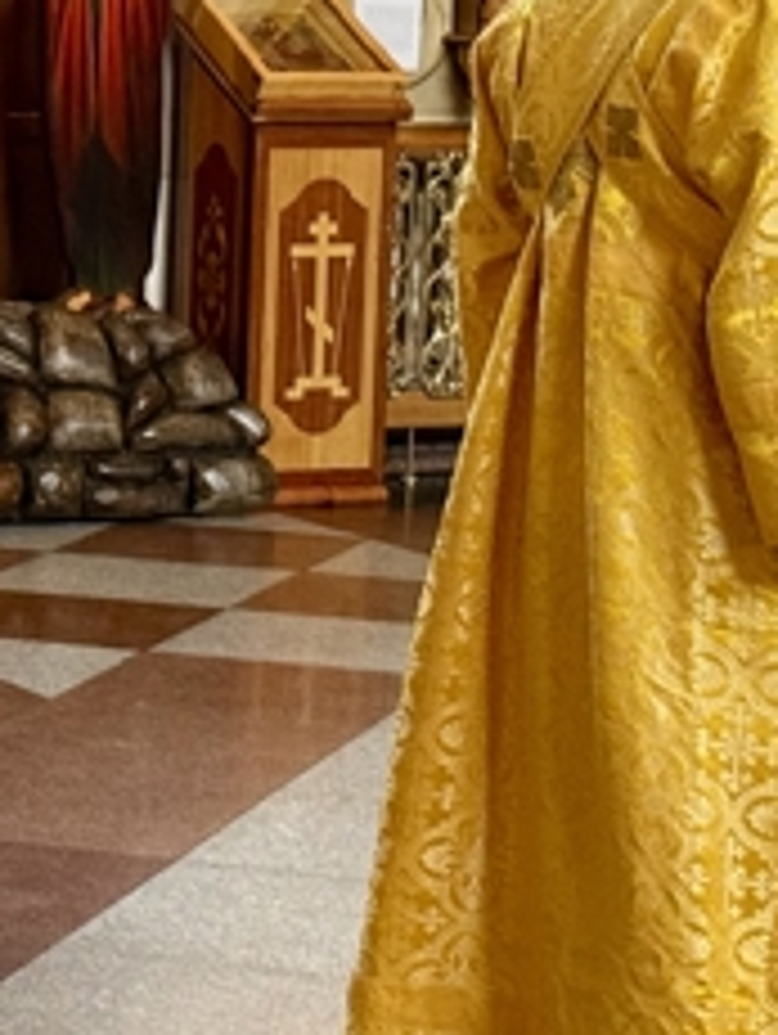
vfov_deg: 14.2
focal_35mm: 139
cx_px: -425
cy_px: 400
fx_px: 4158
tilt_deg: -6.4
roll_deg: -1.4
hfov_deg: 10.3
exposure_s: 1/33
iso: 320
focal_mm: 6.76
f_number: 1.78
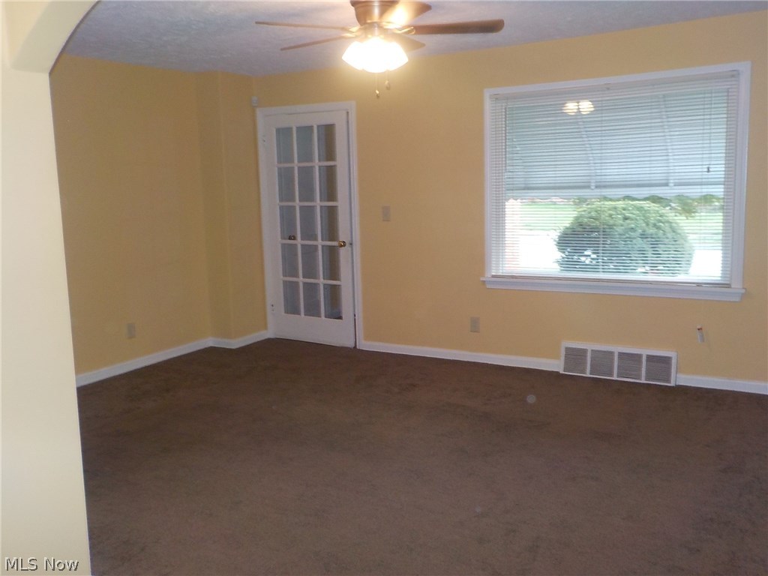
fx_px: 666
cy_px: 288
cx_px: 384
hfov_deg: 60.0
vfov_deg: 46.8
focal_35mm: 30
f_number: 3.3
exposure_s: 1/30
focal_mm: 4.1
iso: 200
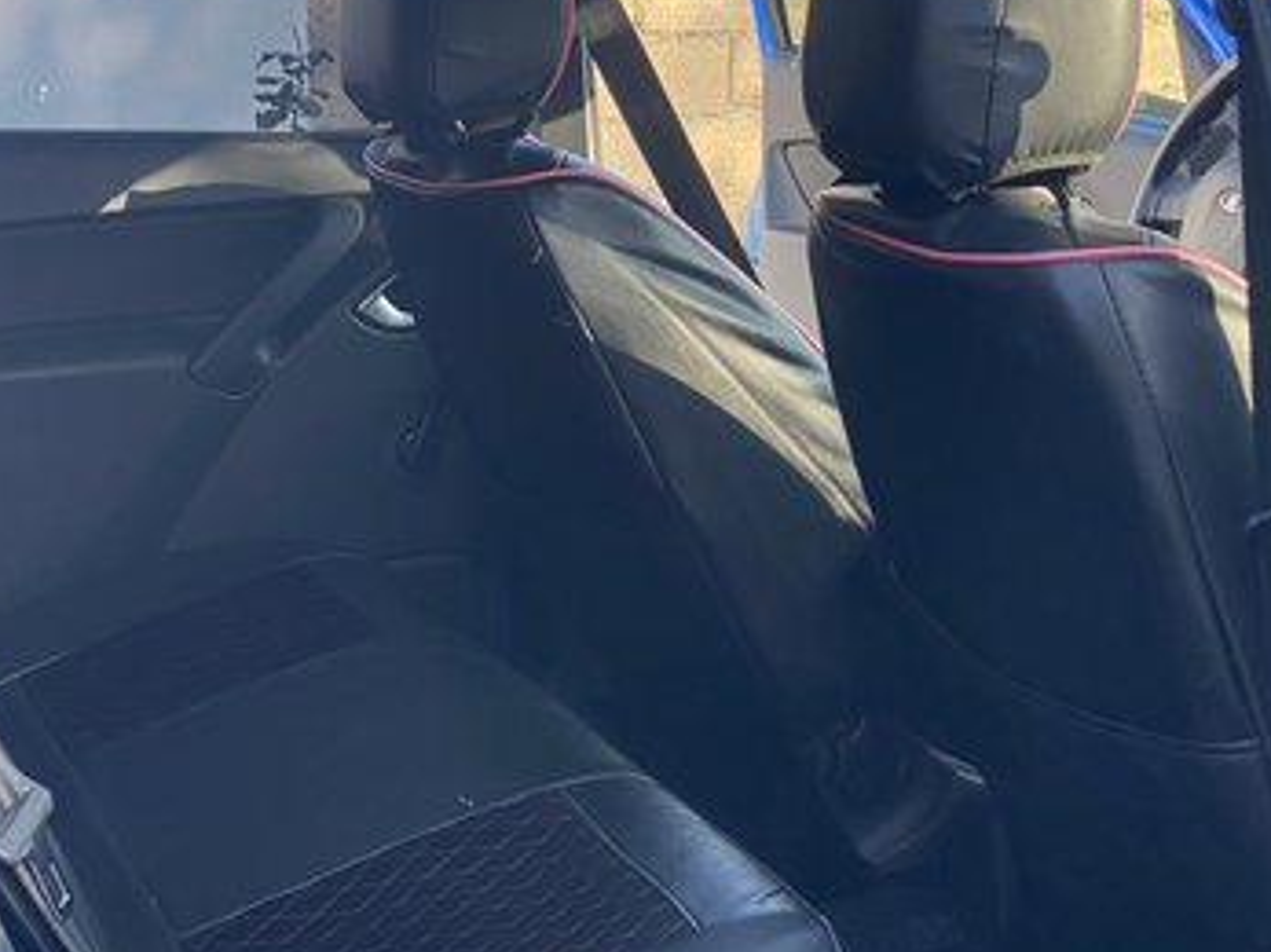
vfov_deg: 24.4
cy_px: 494
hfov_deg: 32.2
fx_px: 2202
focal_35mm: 60
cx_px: 689
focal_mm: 6
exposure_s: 1/133
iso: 20
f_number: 2
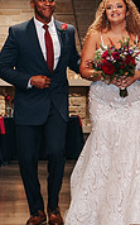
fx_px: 905
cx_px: 125
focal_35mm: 148
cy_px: 77
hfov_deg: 8.8
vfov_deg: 14.1
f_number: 2.8
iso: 1000
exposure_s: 1/200
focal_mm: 35
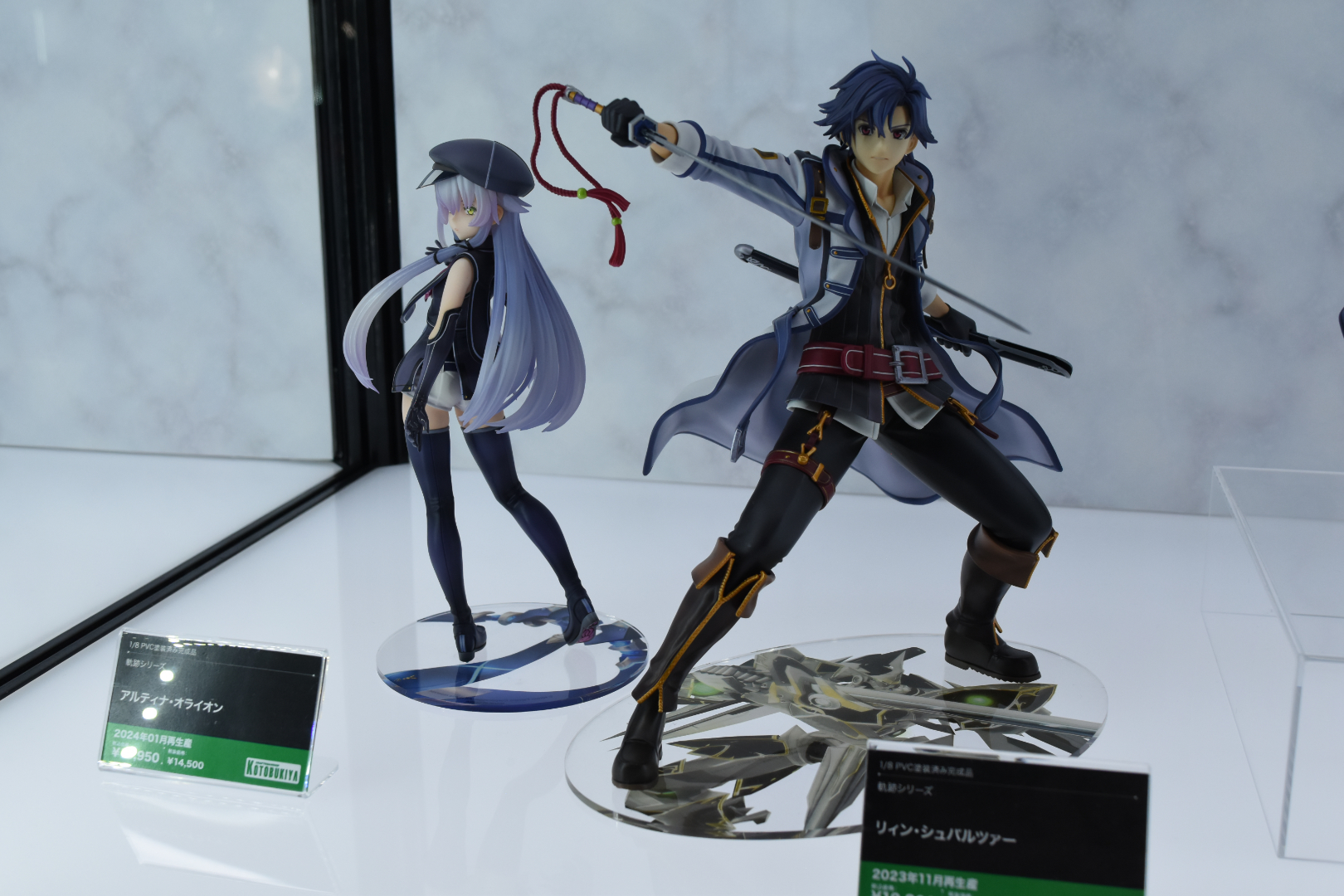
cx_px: 672
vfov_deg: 33.0
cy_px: 448
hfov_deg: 47.9
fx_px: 1512
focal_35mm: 40
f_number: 8
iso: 640
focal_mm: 27
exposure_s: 1/400
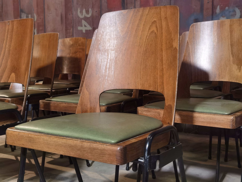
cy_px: 91
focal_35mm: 48
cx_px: 121
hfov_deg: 39.7
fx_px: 336
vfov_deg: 30.3
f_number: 1.9
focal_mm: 6.71
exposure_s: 1/50
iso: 320
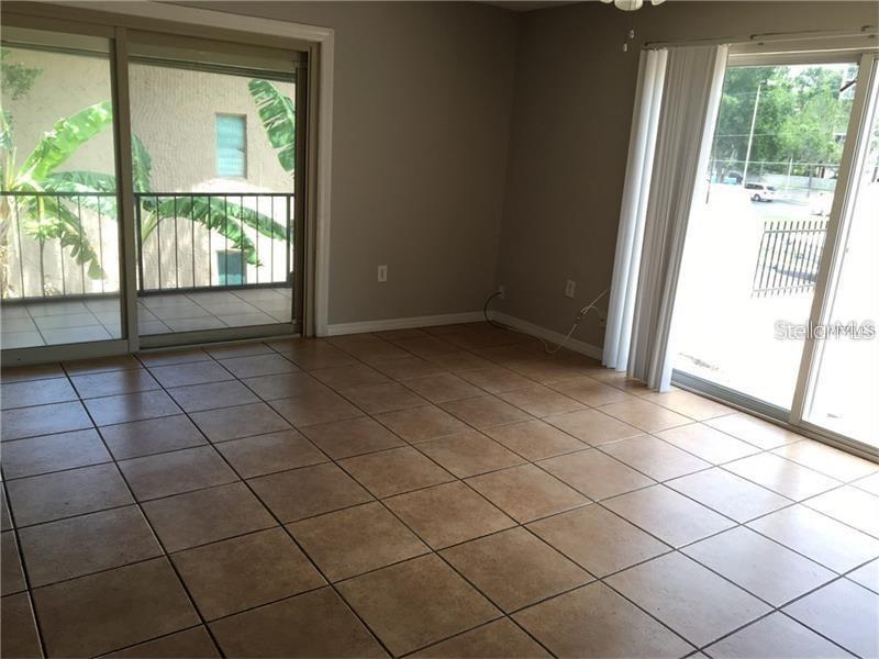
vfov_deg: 48.2
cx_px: 440
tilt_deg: -14.3
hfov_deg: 61.7
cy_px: 330
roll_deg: -3.4
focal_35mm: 29
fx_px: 736
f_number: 2.2
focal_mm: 4.15
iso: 32
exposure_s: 1/60
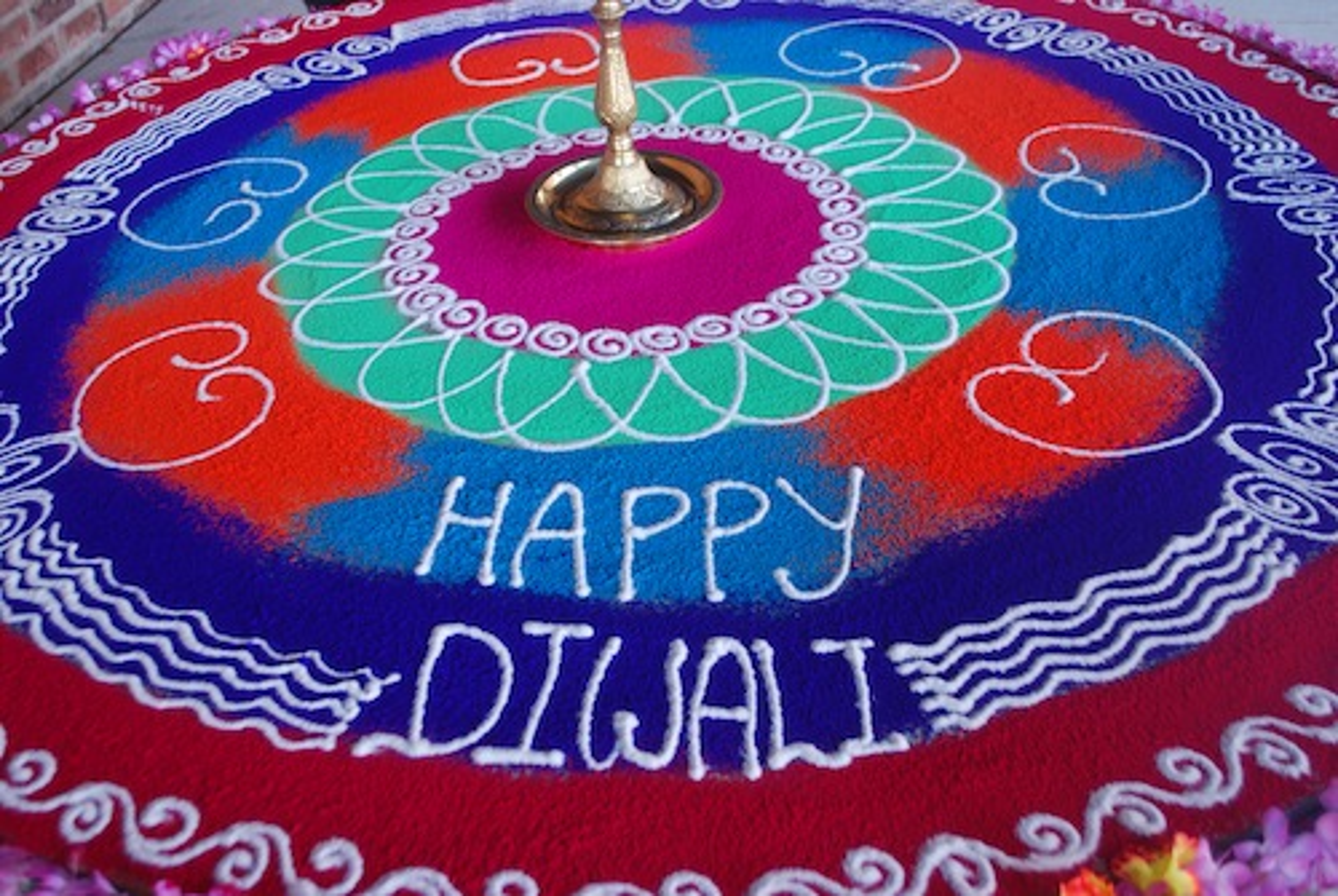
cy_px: 448
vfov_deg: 37.0
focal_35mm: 36
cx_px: 669
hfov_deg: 53.1
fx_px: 1340
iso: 100
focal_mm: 24
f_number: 4.2
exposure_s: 1/15
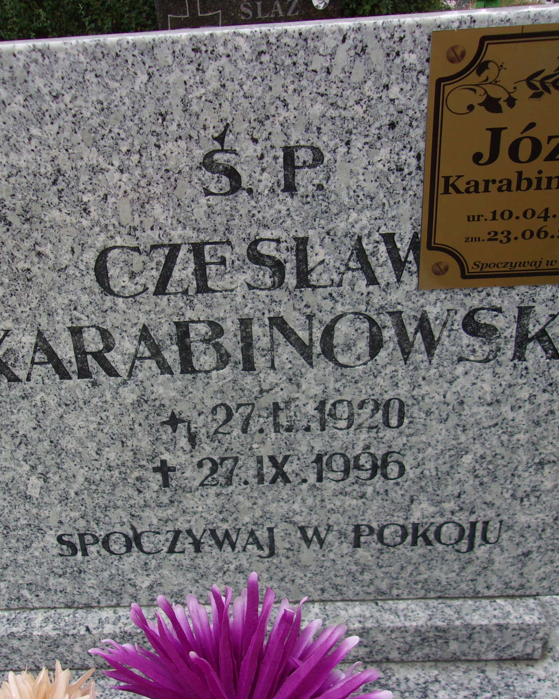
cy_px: 352
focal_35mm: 36
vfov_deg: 50.3
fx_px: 745
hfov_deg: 41.0
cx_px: 235
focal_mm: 4.9
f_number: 3
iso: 80
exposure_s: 1/340
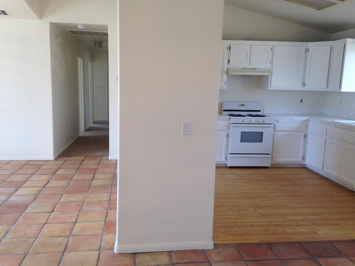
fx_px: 338
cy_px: 133
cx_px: 178
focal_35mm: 33
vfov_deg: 42.9
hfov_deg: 55.4
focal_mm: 4.12
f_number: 2.4
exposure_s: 1/162
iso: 50
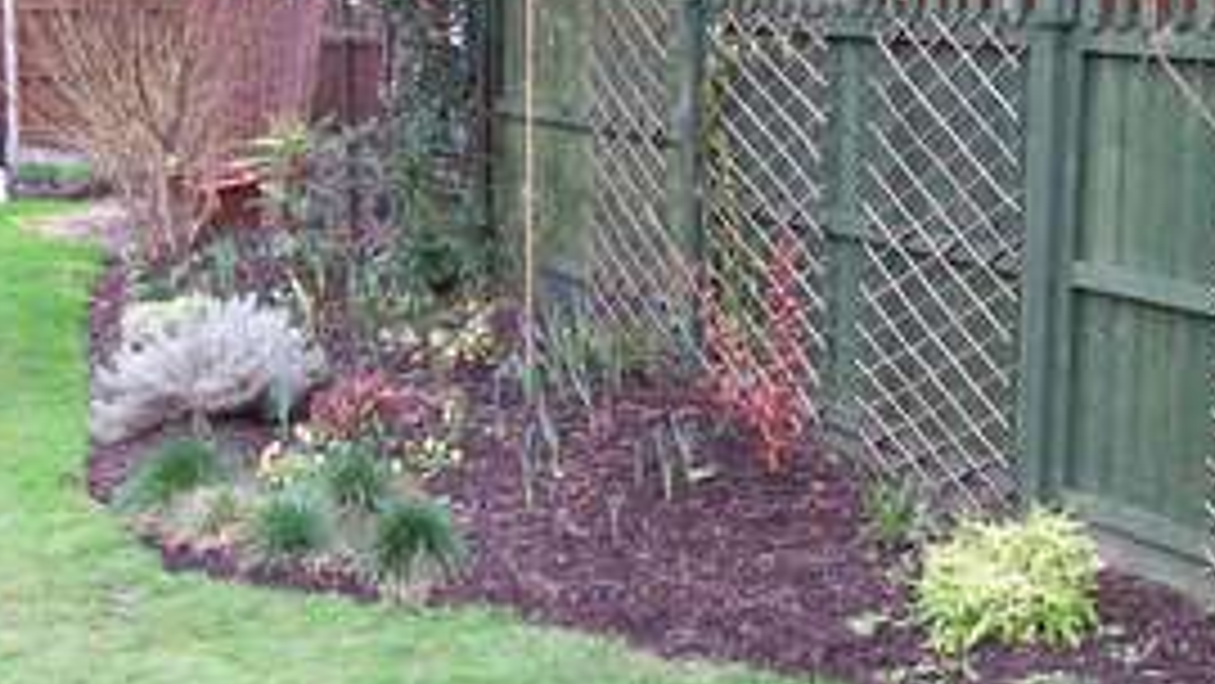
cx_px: 792
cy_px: 392
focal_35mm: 64
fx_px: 2062
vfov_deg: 18.8
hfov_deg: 32.6
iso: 140
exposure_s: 1/32
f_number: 2.7
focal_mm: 6
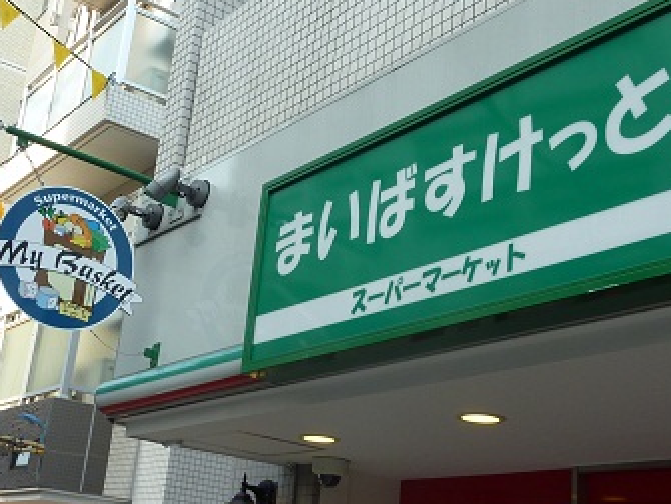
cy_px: 260
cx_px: 342
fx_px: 970
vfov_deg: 29.2
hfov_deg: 38.1
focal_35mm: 50
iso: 80
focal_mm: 4.4
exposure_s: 1/100
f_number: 4
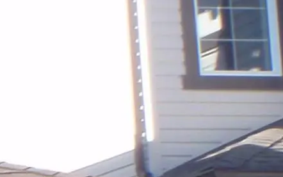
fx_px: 2043
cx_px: -542
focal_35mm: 265
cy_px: 318
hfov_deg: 7.1
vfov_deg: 4.9
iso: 64
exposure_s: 1/60
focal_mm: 6.53
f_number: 6.3
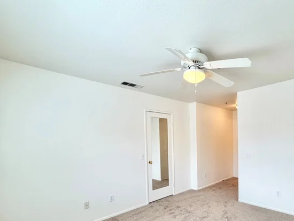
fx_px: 161
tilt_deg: -2.5
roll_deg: +0.9
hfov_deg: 82.3
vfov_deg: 67.1
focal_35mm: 19
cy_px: 144
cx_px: 192
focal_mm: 2.22
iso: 50
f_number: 2.2
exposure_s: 1/120
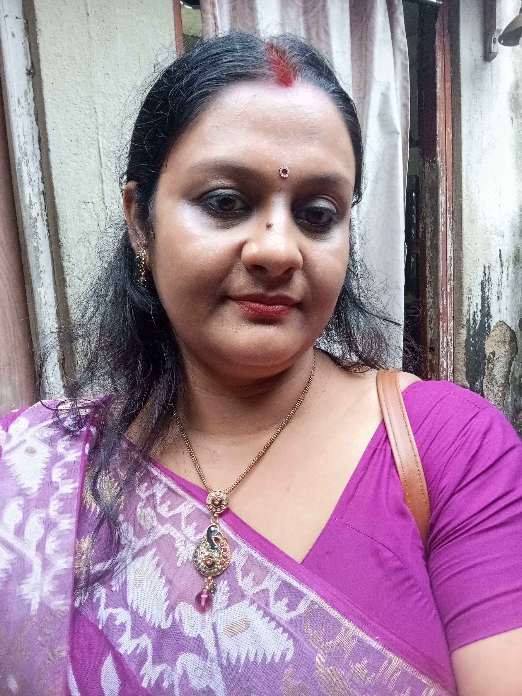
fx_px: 523
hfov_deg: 53.1
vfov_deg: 67.3
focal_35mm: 26
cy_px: 348
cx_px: 261
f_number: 2
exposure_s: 1/33.3
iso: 114
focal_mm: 2.77
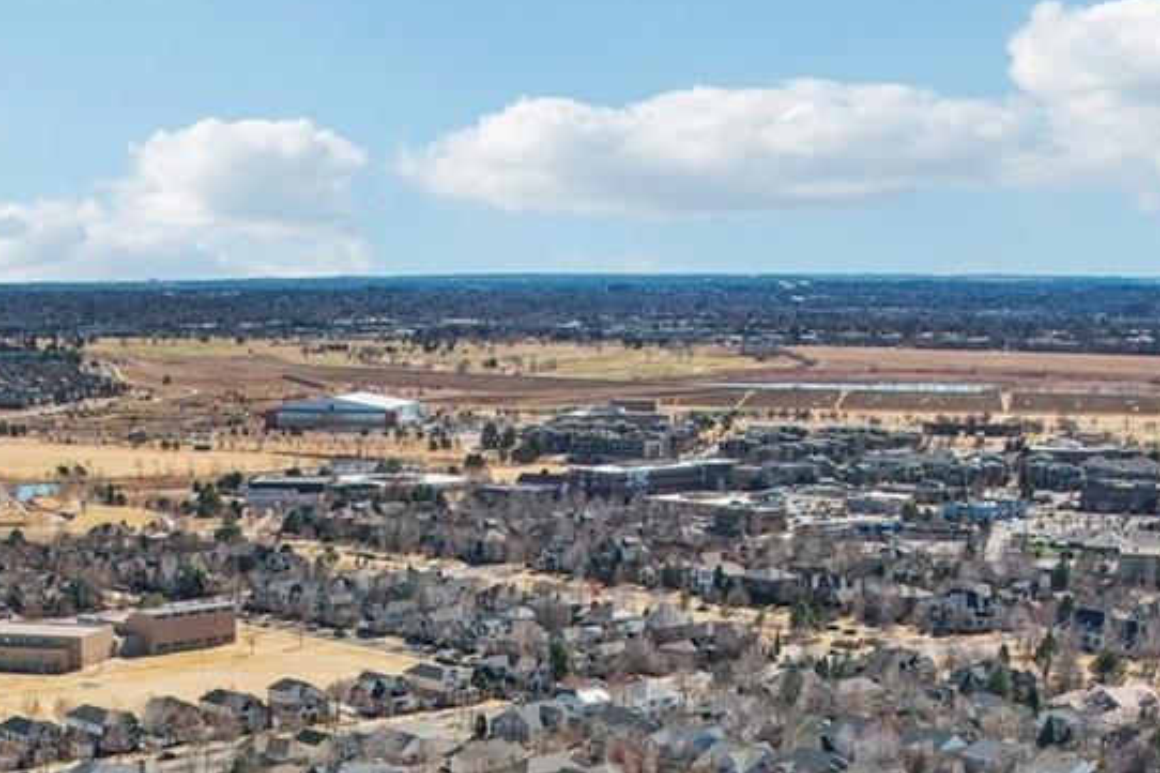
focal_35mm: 65
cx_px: 351
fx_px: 2094
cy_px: 1060
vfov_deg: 19.0
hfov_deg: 30.6
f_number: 2.8
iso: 150
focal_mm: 8.4
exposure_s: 1/2500
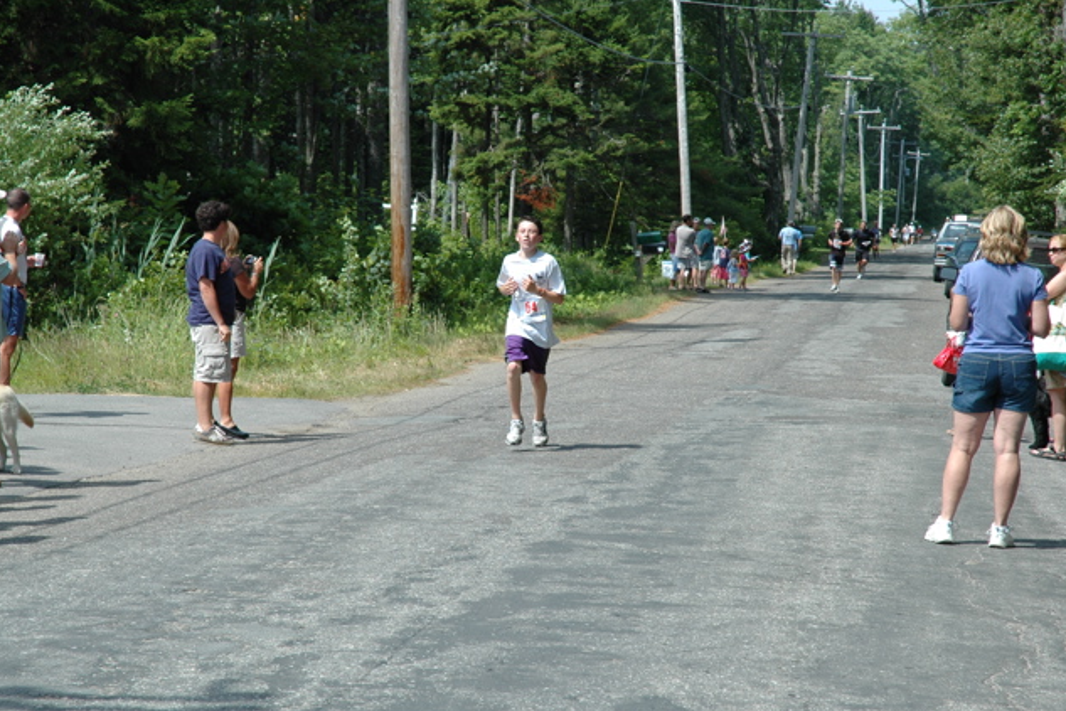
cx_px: 529
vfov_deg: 12.9
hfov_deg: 19.3
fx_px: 3139
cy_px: 356
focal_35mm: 106
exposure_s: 1/250
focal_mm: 70
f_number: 8
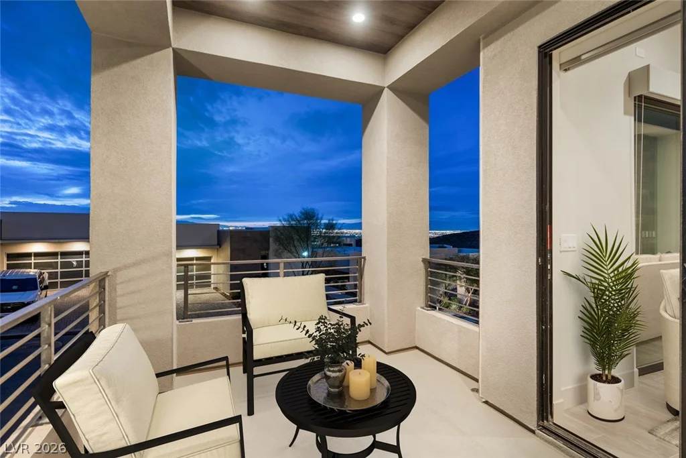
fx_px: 324
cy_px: 229
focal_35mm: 17
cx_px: 343
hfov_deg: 93.3
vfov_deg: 70.5
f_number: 4
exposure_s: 6
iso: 100
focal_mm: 17
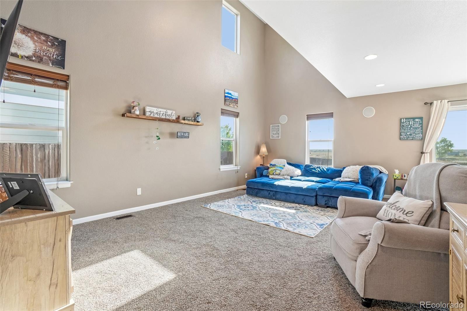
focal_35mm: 15
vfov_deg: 77.3
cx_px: 234
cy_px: 156
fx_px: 195
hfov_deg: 100.4
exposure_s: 1/40
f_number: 8
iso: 400
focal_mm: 10
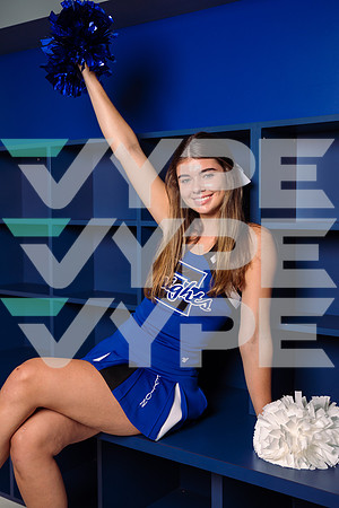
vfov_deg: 42.7
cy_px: 254
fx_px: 650
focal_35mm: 46
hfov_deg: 29.2
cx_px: 170
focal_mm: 46
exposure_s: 1/250
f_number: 4.5
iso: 250
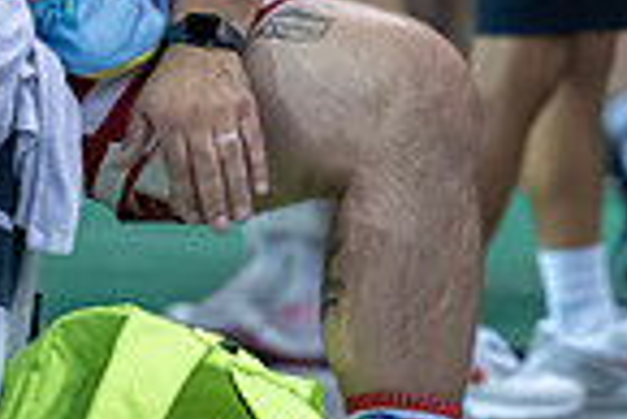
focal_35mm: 861
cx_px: 736
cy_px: -126
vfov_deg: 1.6
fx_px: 15011
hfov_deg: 2.4
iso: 3600
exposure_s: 1/800
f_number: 2.8
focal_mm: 175
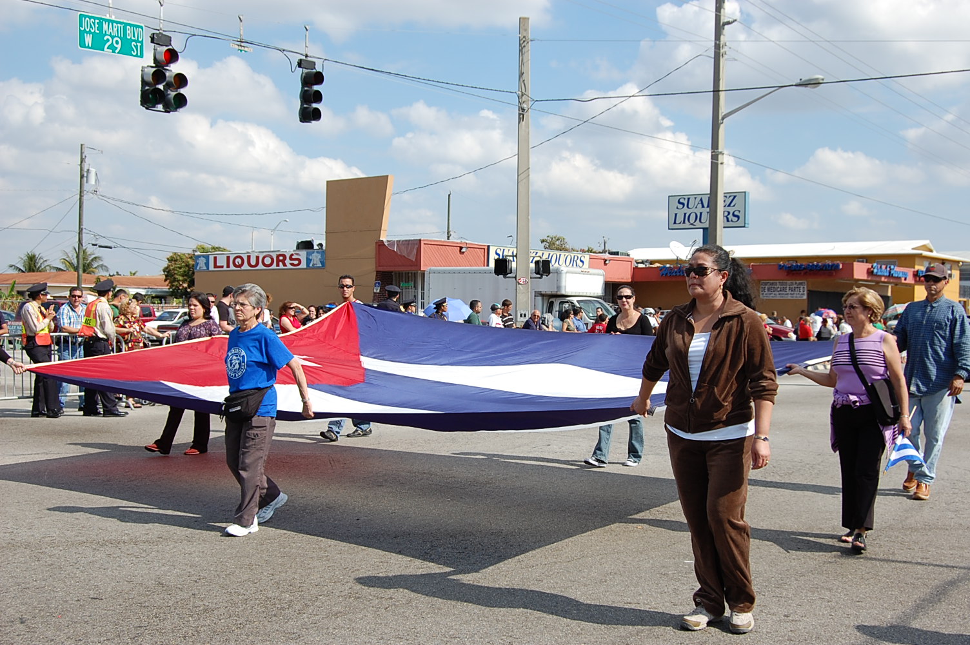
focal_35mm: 39
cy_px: 322
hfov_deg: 49.6
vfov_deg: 34.1
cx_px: 485
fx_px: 1050
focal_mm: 26
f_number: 10
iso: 200
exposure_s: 1/400
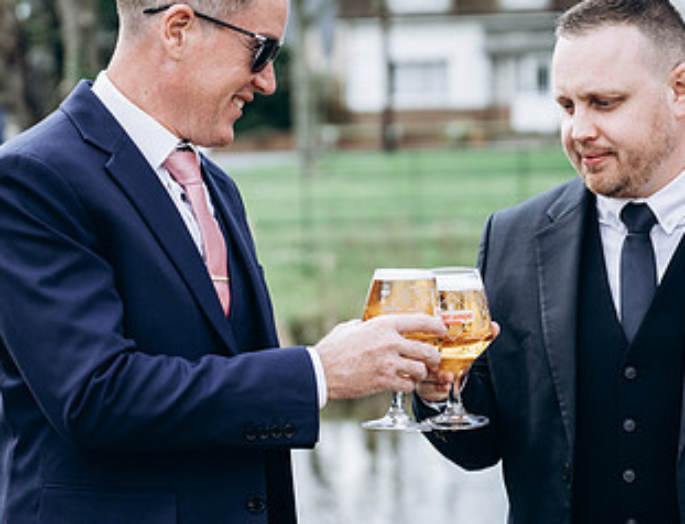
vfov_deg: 10.4
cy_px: 307
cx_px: 365
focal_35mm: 145
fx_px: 2891
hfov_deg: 13.5
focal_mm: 70
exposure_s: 1/250
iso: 64
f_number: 2.8
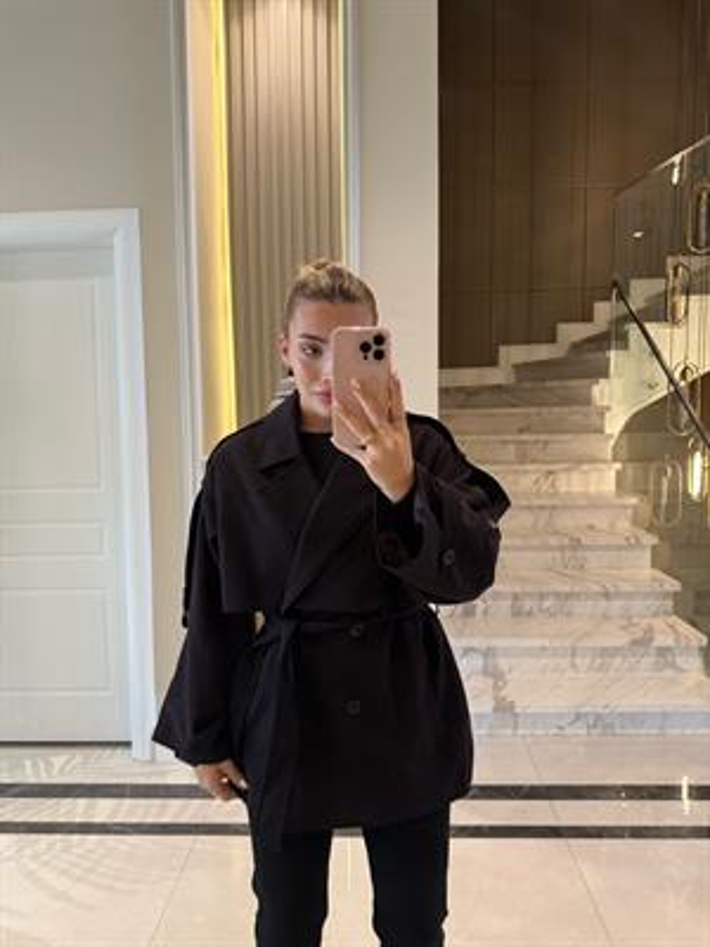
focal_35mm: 24
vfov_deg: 71.6
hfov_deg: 56.8
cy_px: 474
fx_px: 656
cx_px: 355
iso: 200
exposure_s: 1/63
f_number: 1.78
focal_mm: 6.76
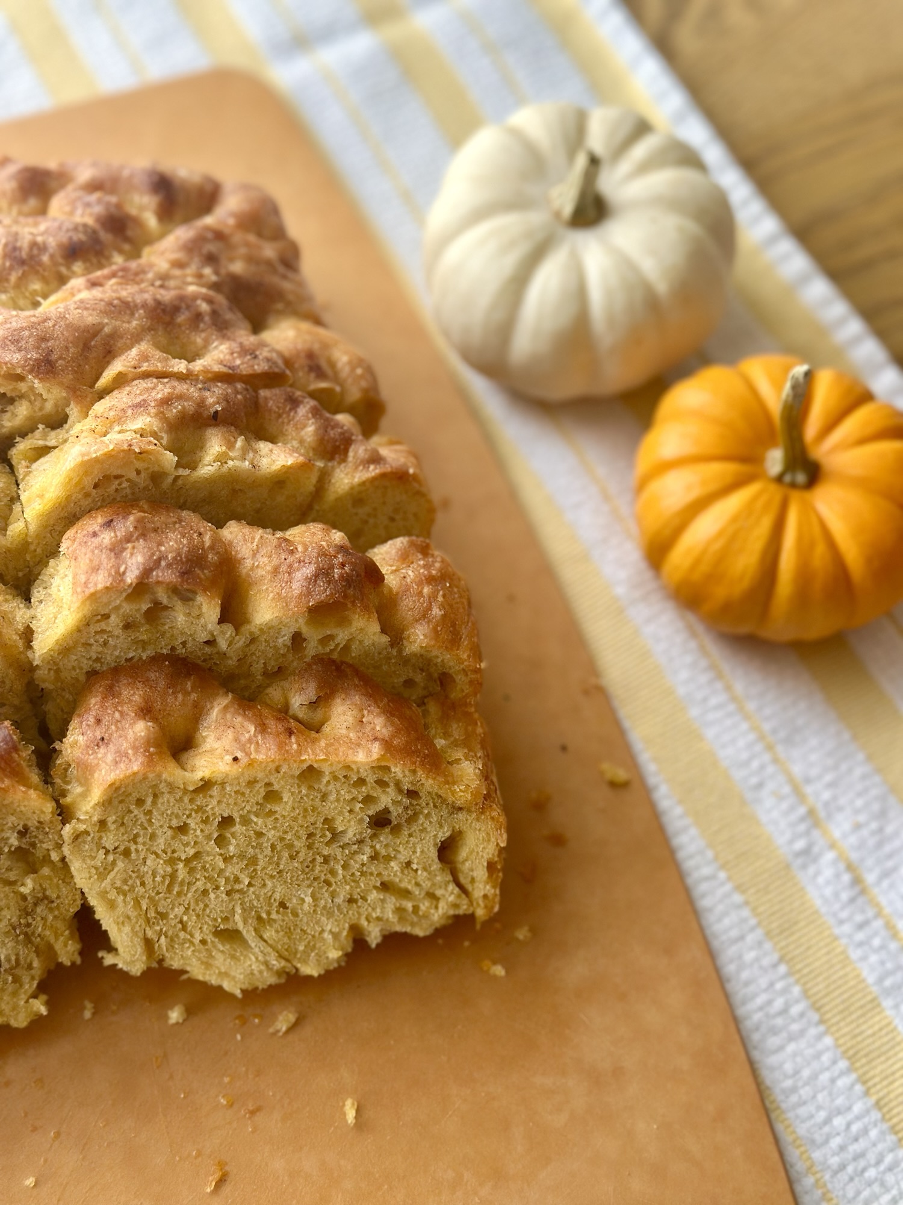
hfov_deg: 30.3
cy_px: 602
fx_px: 1670
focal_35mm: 48
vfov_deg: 39.7
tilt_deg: -62.9
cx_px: 452
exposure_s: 1/121
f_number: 1.78
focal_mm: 6.86
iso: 100
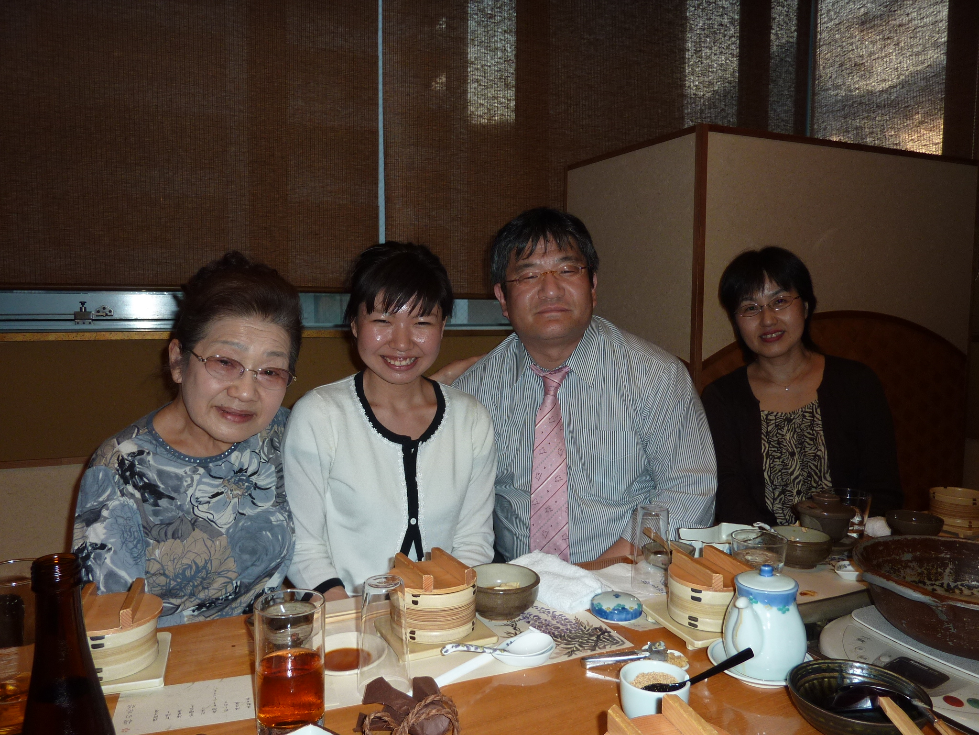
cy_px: 368
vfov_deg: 54.9
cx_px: 490
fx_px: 707
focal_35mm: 25
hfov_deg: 69.4
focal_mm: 4.1
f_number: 3.3
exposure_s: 1/30
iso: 100
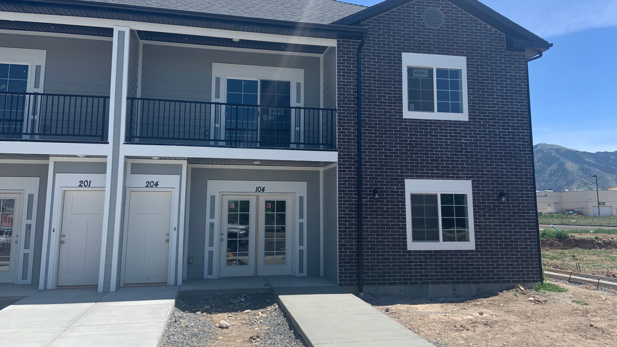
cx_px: 309
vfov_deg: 40.1
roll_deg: +0.5
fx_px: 475
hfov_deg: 66.1
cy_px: 153
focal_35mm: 29
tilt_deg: +6.6
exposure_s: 1/1718
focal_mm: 4.25
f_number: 1.8
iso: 25
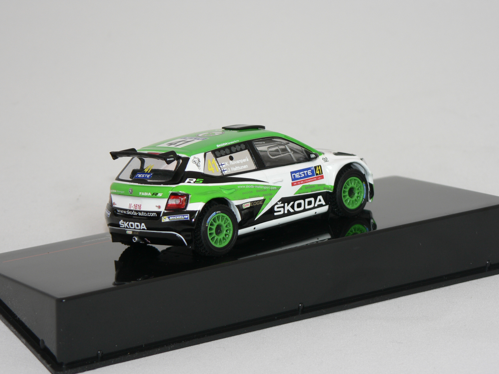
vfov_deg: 11.7
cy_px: 187
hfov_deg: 15.5
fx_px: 1831
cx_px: 250
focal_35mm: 127
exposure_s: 1/60
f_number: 3.2
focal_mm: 21.2
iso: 80
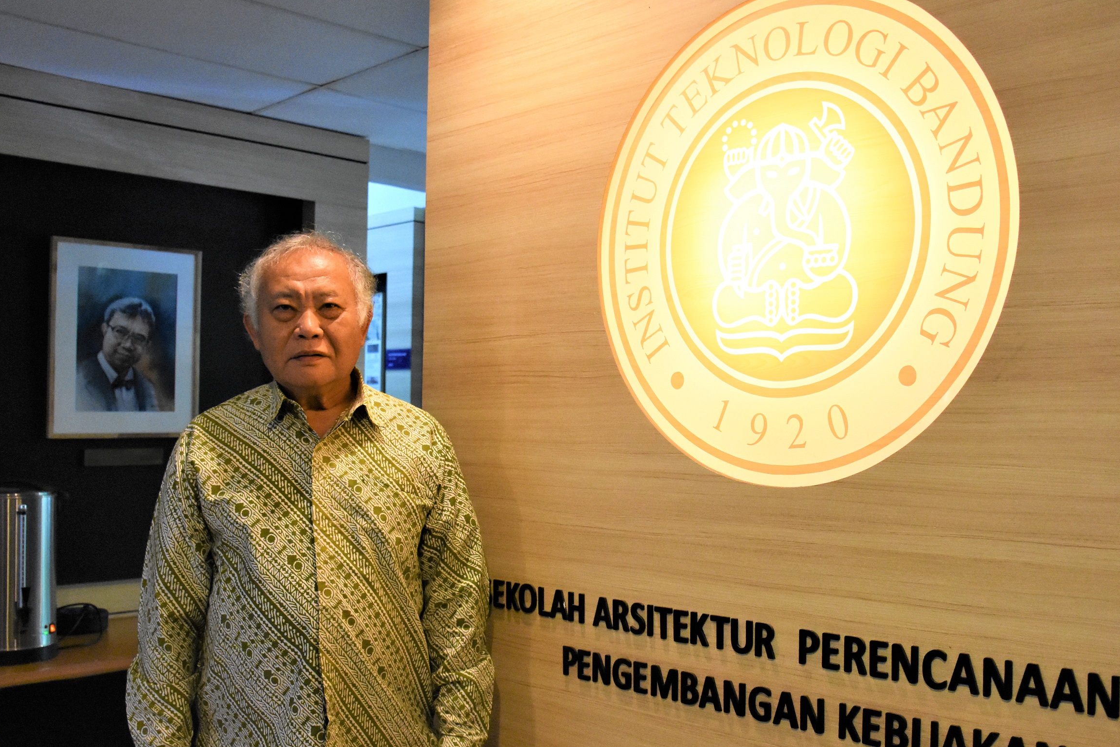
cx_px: 620
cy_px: 394
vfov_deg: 37.8
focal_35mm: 35
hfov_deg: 54.3
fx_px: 1089
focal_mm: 18
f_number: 3.5
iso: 3200
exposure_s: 1/60
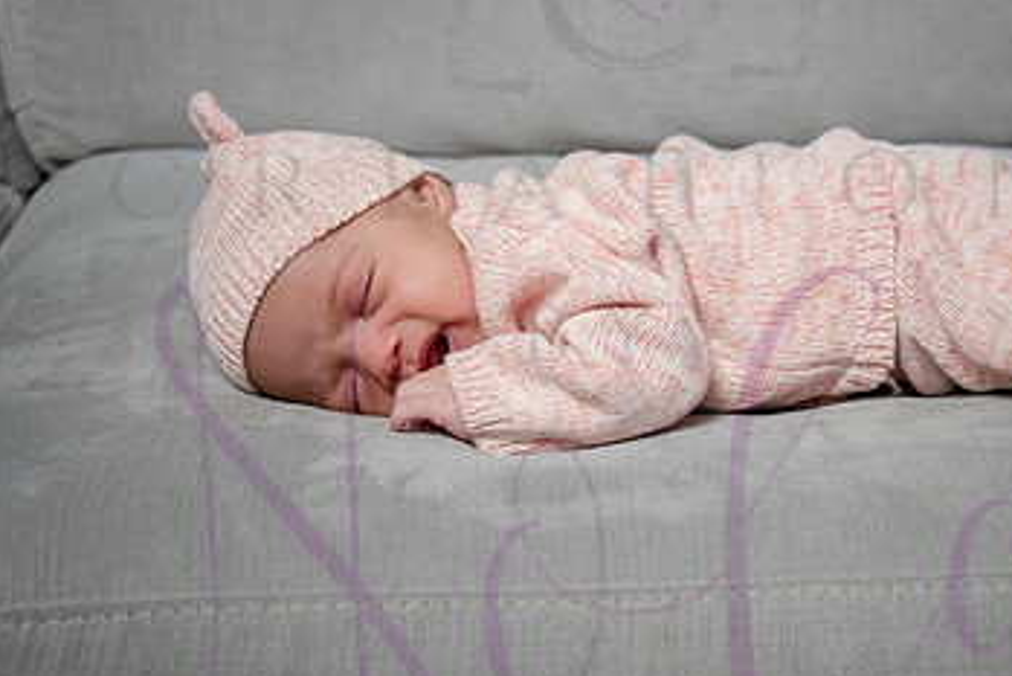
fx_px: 2896
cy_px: 326
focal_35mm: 103
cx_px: 644
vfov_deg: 13.3
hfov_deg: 19.8
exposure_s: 1/200
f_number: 5.6
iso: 800
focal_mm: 62
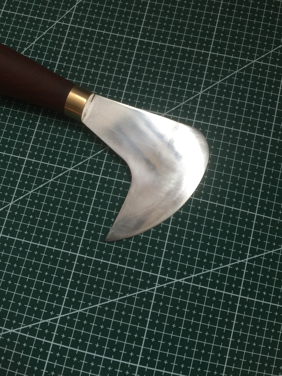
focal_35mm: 29
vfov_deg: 61.7
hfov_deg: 48.2
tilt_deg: -79.5
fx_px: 315
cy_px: 188
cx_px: 141
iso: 40
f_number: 2.2
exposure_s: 1/17
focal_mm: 4.15
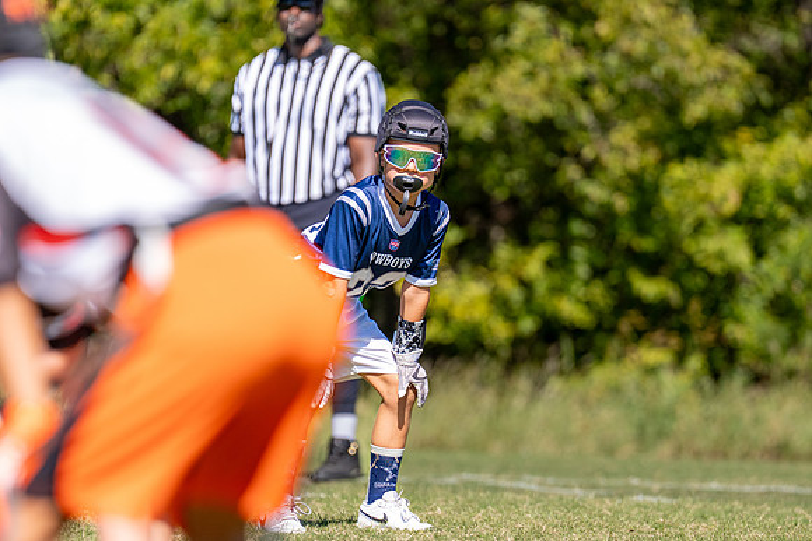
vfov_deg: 3.5
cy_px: 288
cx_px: 406
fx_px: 8866
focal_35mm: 393
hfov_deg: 5.2
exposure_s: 1/2000
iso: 160
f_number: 2.8
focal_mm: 200
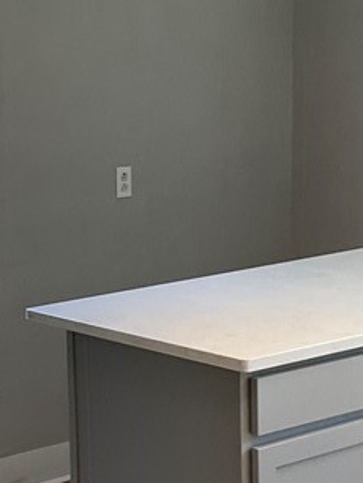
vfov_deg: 20.2
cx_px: -60
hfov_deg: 14.8
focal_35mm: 97
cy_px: 265
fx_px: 1354
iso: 64
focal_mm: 3
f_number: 1.8
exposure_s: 1/115
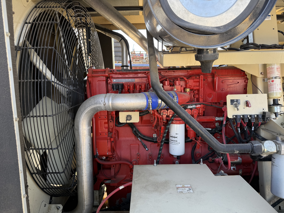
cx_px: 142
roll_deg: -1.2
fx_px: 197
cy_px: 106
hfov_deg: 71.6
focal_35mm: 24
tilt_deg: -3.5
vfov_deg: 56.8
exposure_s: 1/248
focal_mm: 6.76
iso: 80
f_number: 1.78
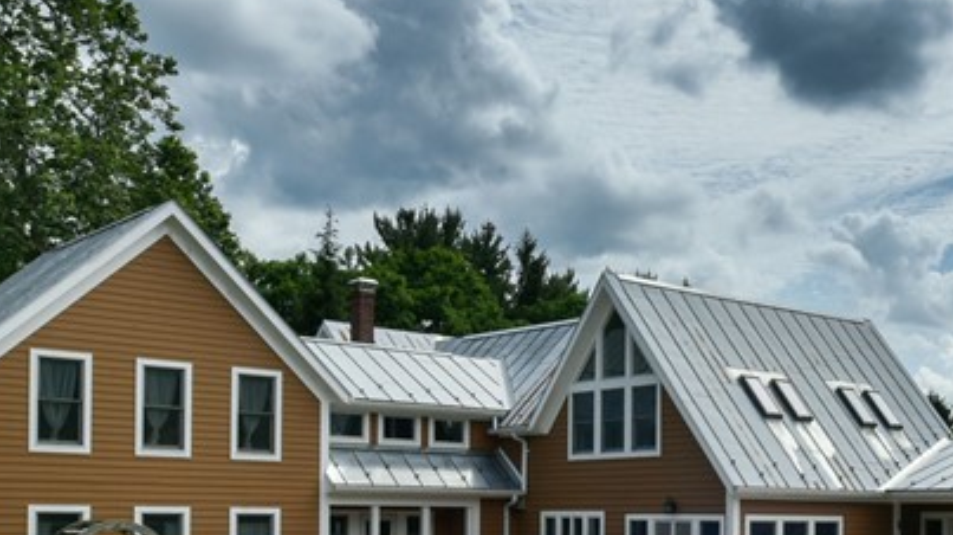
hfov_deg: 41.2
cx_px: 753
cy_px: 485
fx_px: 1212
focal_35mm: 48
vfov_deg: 24.1
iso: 200
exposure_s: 1/100
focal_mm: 17
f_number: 22
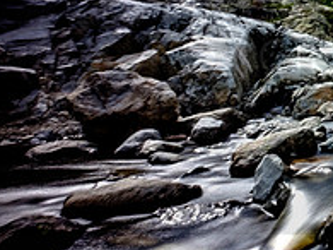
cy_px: 68
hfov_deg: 29.2
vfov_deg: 33.0
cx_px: 488
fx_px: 413
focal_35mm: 43
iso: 200
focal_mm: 10
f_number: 20
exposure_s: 10
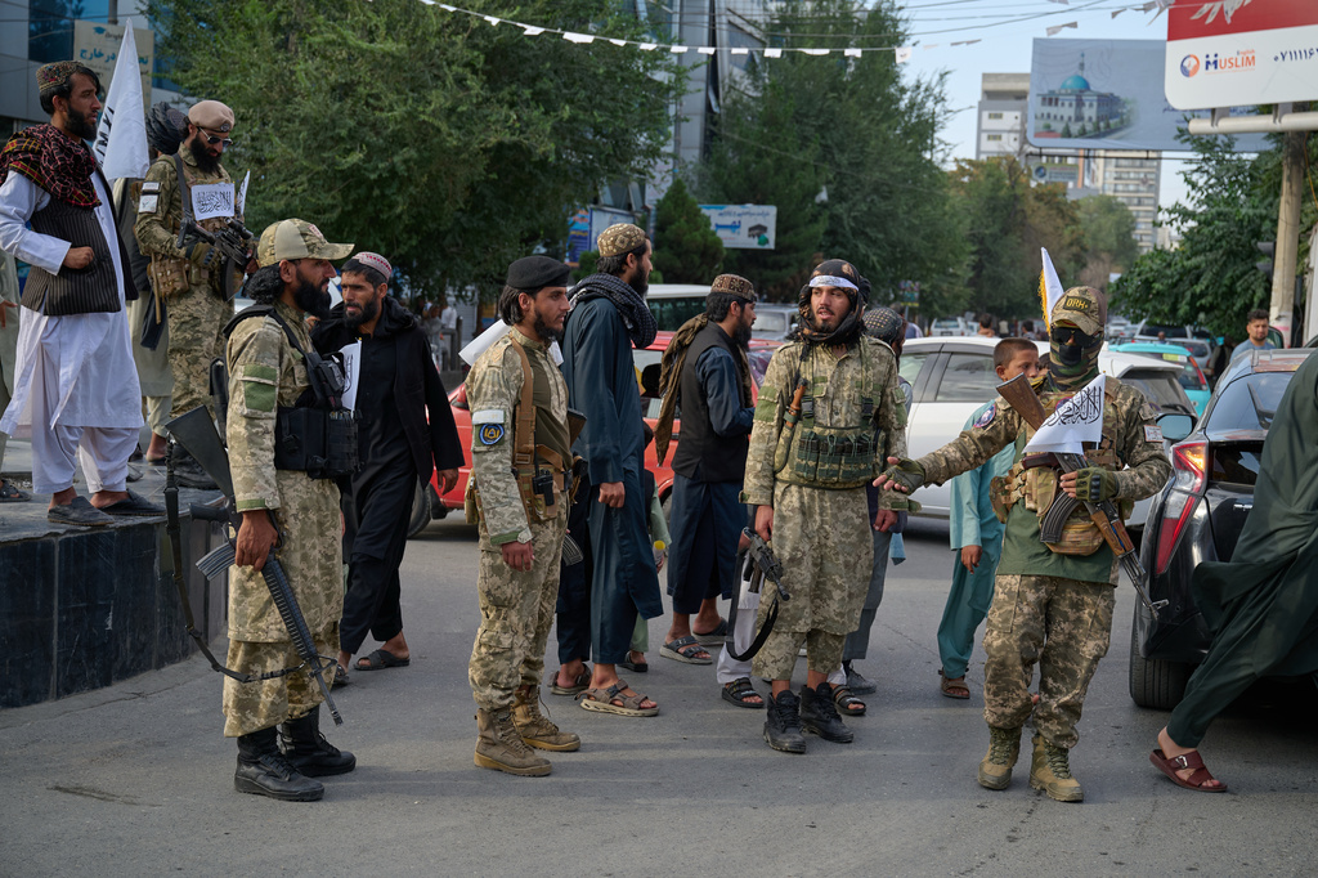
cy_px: 439
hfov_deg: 41.1
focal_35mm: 48
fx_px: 1757
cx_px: 659
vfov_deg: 28.1
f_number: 4.5
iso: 200
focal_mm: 48
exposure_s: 1/400
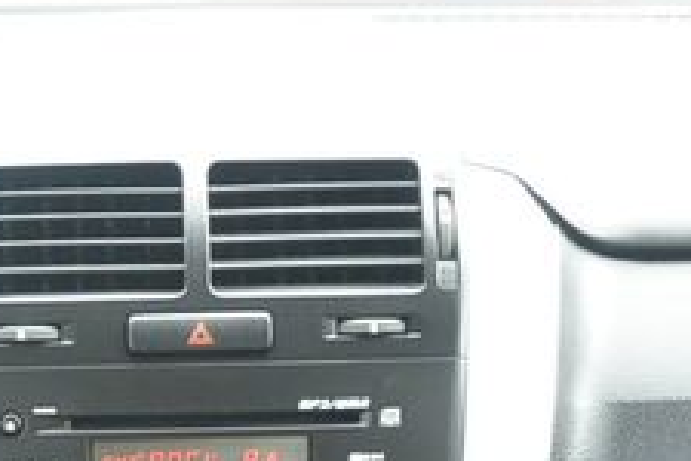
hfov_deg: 16.5
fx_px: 2361
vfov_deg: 10.3
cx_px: 150
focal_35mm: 123
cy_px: 905
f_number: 3.5
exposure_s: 1/100
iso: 400
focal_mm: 10
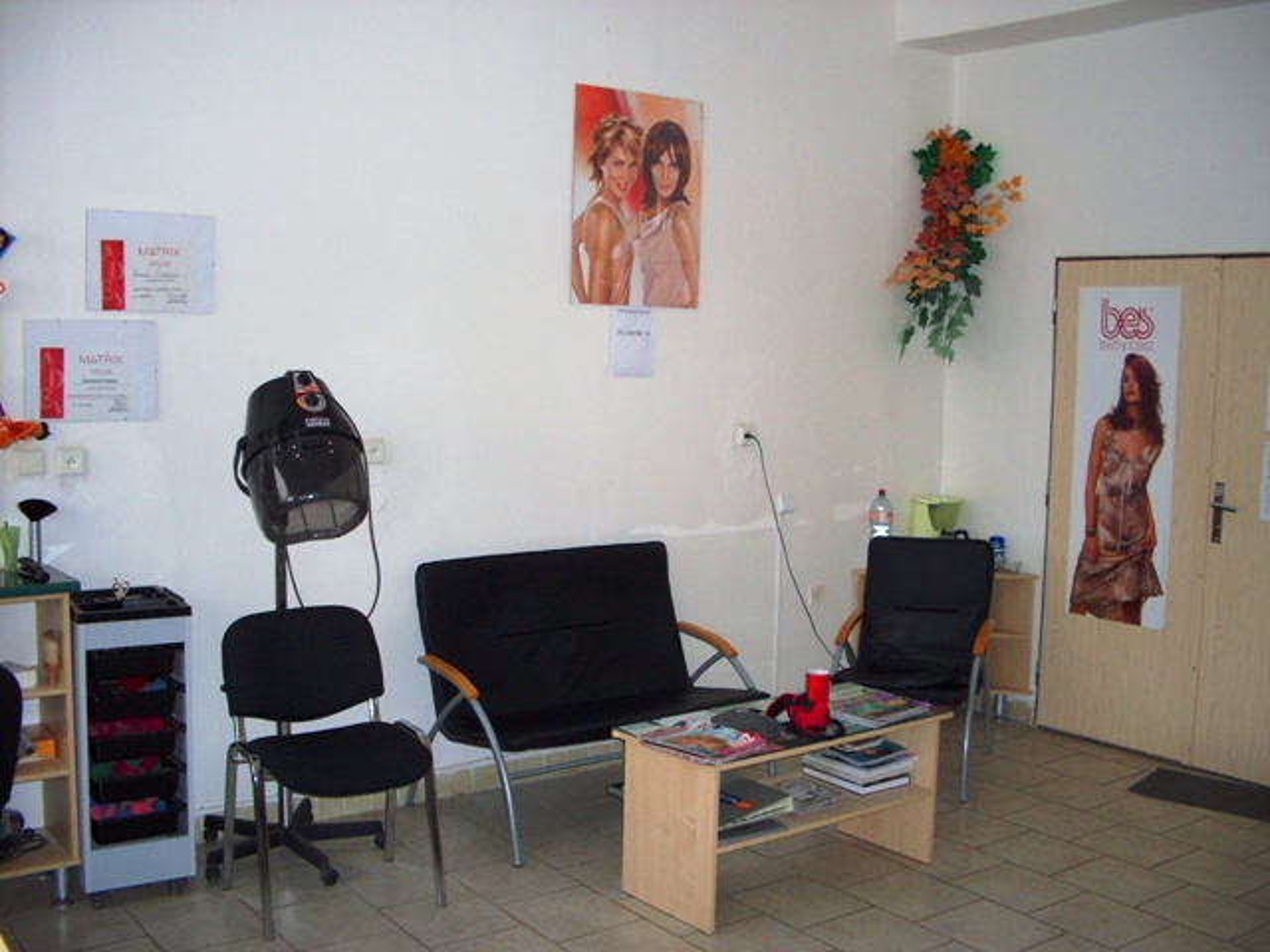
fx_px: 1394
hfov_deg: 49.0
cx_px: 635
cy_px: 476
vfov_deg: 37.7
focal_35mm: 38
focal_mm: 6.3
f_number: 2.8
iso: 160
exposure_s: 1/45
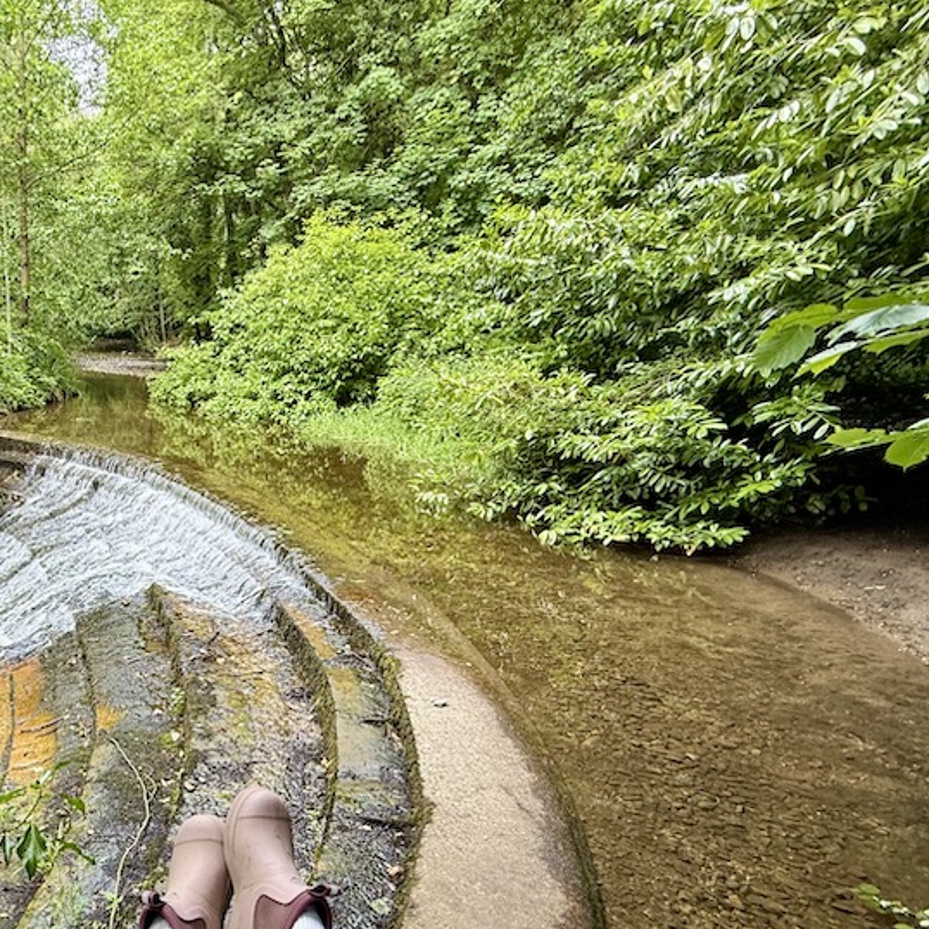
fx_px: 698
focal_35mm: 23
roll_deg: -0.4
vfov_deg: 65.1
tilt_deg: -23.3
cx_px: 102
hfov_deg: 58.1
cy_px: 634
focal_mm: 2.22
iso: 64
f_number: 2.2
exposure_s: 1/99
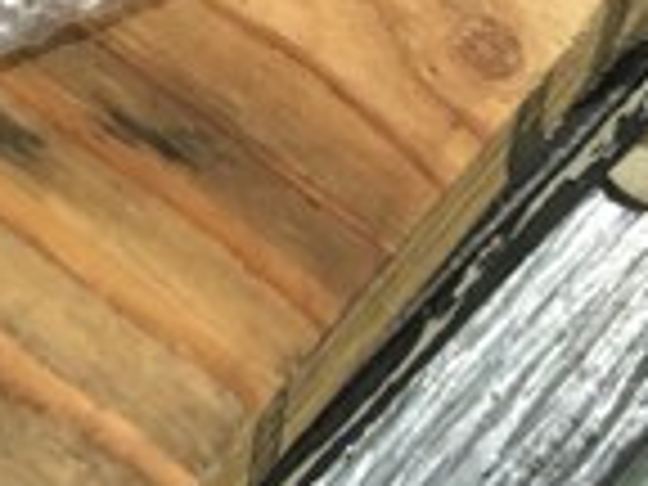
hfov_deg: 12.6
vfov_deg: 8.7
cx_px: 230
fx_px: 2920
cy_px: -634
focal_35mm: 156
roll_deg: -3.7
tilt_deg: -43.5
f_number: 1.8
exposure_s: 1/13
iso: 100
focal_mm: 3.99
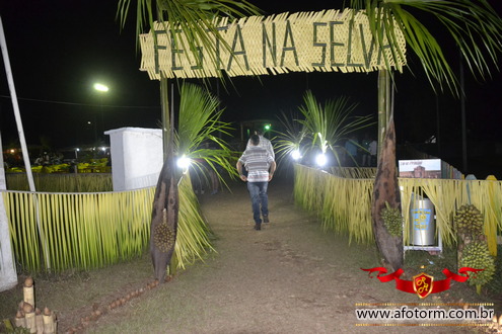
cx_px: 251
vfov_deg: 43.6
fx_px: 418
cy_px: 167
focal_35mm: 30
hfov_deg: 61.9
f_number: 3.5
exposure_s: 1/60
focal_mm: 20
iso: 3200
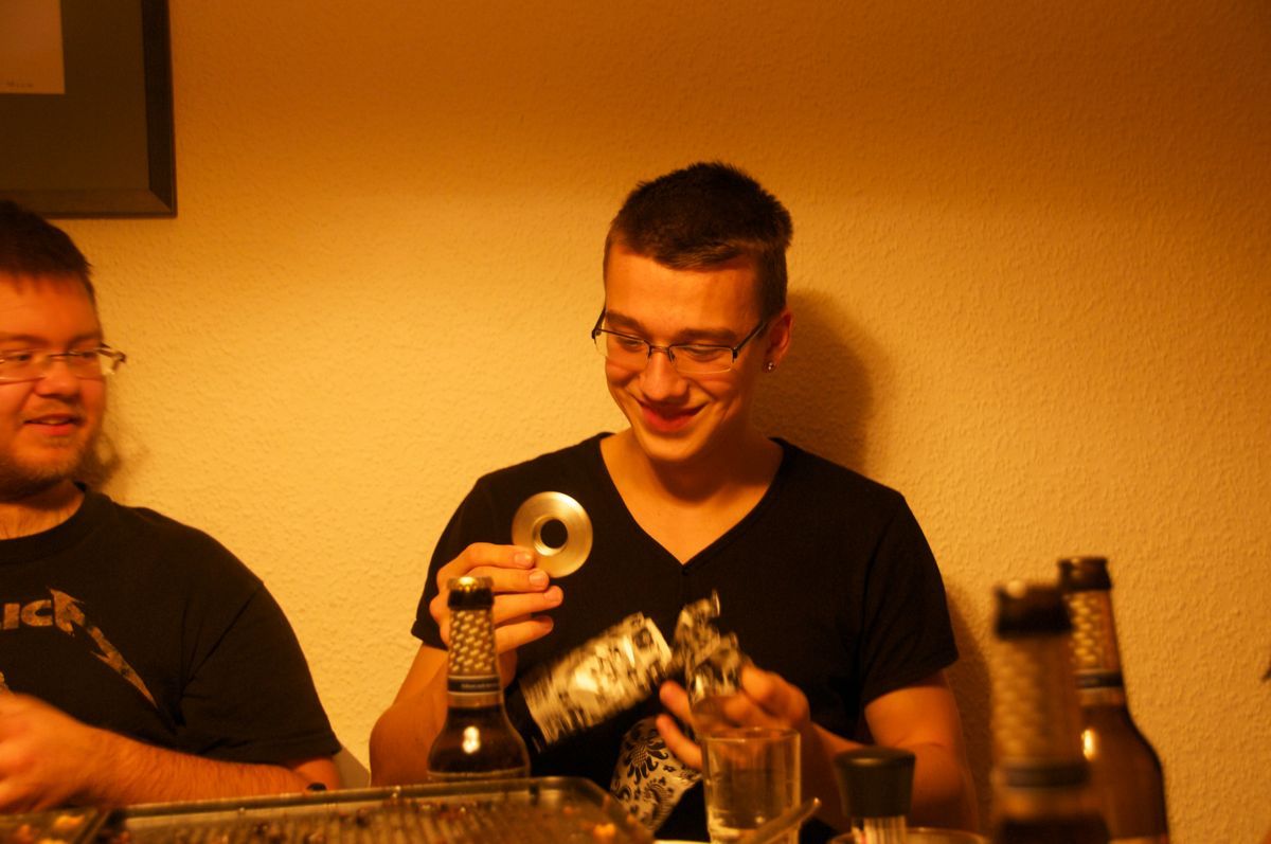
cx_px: 636
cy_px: 422
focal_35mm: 52
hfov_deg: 37.9
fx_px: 1851
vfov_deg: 25.7
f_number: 4.5
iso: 1000
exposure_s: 1/25
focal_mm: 35
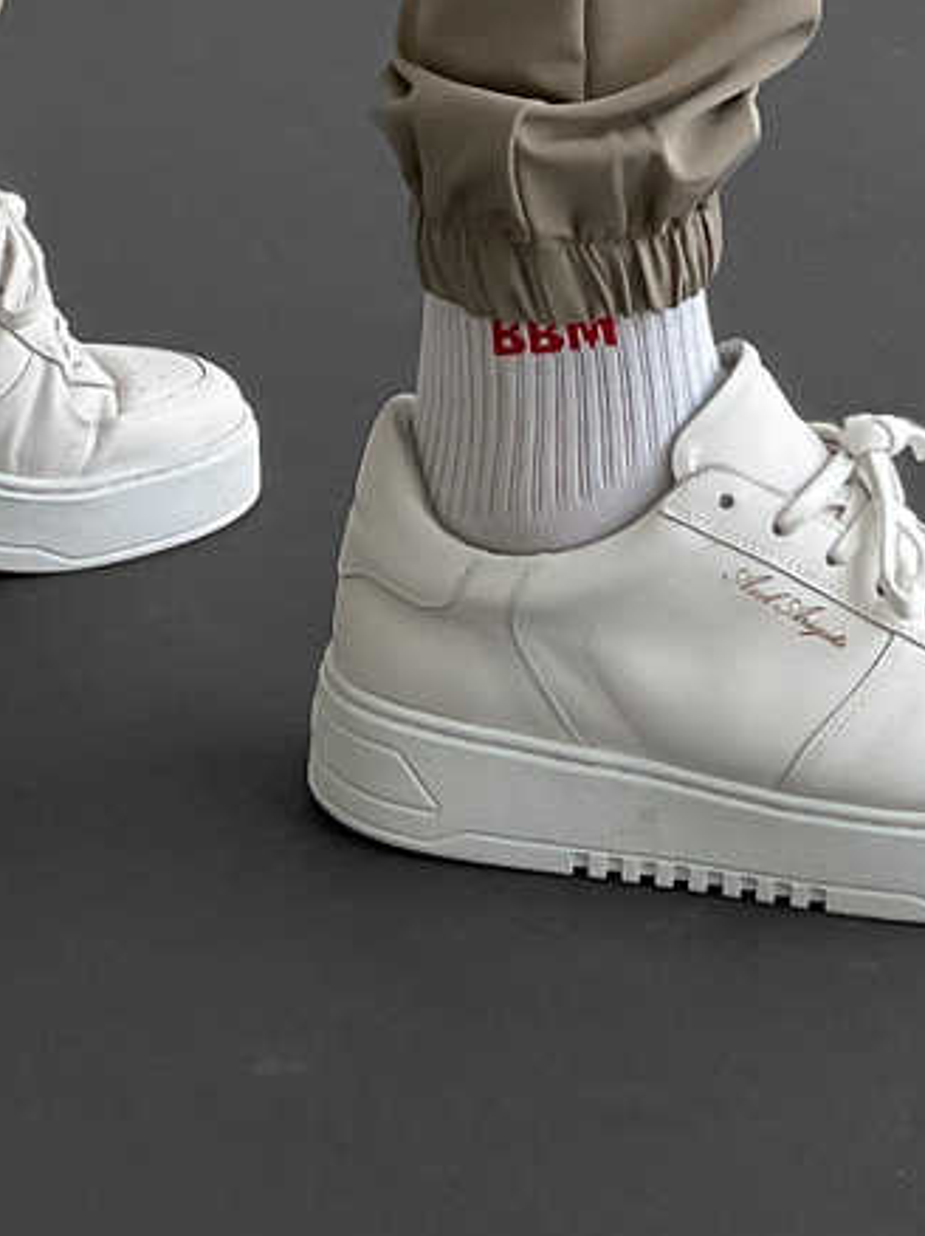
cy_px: -957
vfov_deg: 15.9
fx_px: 3780
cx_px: 172
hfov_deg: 13.9
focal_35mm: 106
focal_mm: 3
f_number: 1.8
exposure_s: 1/120
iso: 32
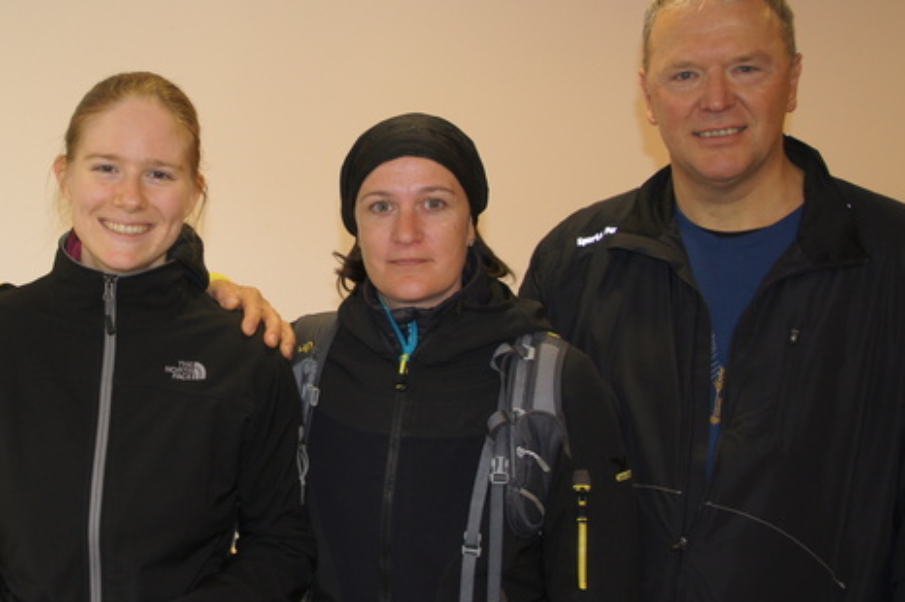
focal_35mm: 58
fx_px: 1457
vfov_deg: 23.3
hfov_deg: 33.9
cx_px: 241
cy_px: 222
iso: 400
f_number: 4
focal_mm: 24
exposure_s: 1/60
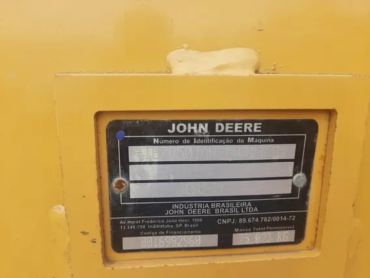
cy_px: 139
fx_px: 267
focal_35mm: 25
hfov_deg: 69.4
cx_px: 185
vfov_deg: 54.9
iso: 20
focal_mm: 4.6
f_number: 2
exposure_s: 1/217
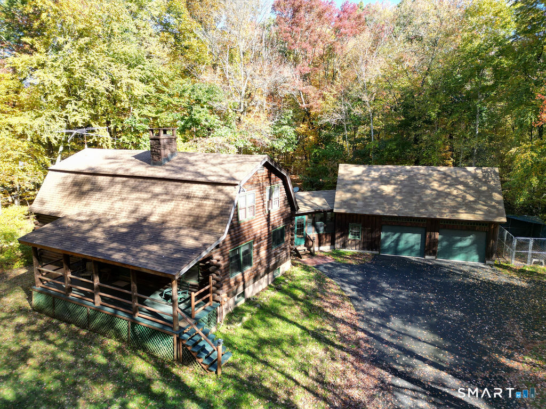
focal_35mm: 24
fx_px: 379
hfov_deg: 71.6
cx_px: 273
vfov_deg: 56.8
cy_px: 204
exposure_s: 1/400
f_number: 1.7
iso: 100
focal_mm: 6.72
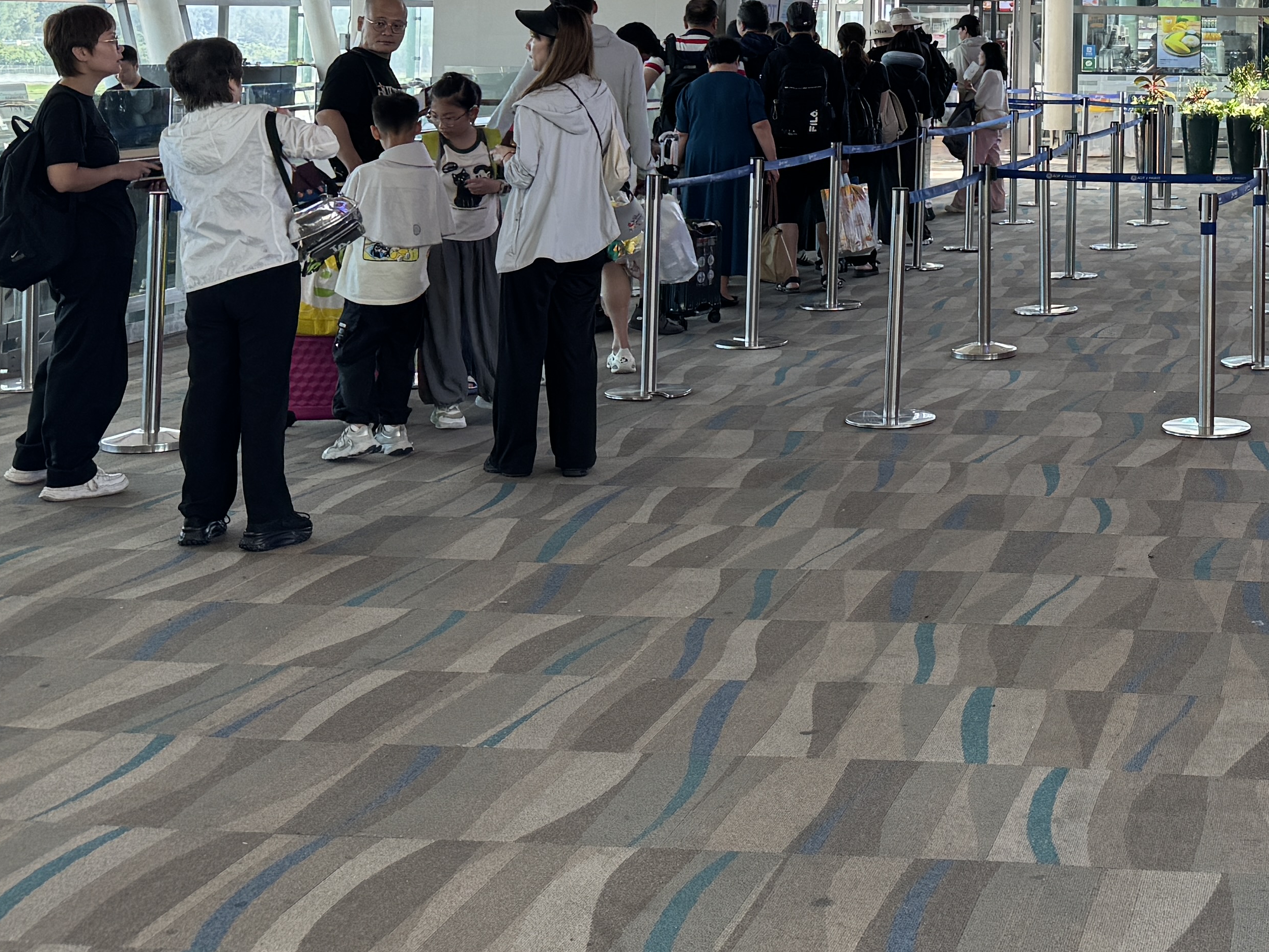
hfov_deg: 32.5
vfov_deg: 25.2
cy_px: -9
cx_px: 1227
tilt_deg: +2.9
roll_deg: +0.0
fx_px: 2016
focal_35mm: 55
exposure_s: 1/100
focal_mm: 6.76
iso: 80
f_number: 1.78
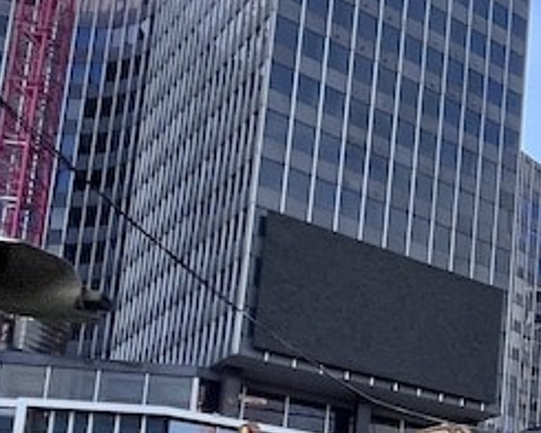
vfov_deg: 25.4
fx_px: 849
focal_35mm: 53
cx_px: 958
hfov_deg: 22.3
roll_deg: -1.6
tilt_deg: +11.4
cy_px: 532
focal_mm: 1.57
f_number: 1.8
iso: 32
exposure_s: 1/1248
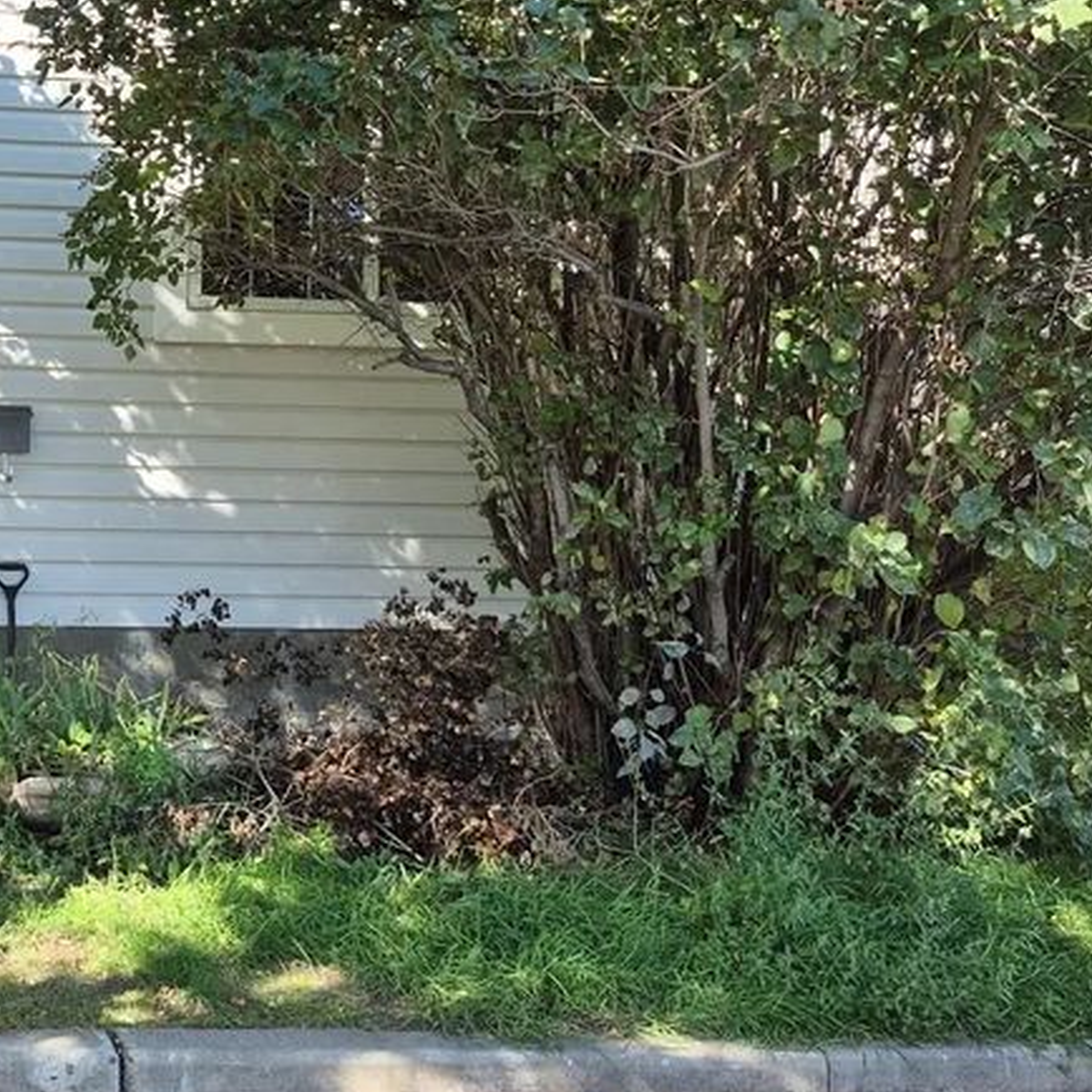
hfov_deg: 32.3
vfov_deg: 35.1
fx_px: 1713
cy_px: 393
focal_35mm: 48
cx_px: -23
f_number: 1.8
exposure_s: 1/340
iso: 25
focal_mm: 5.4
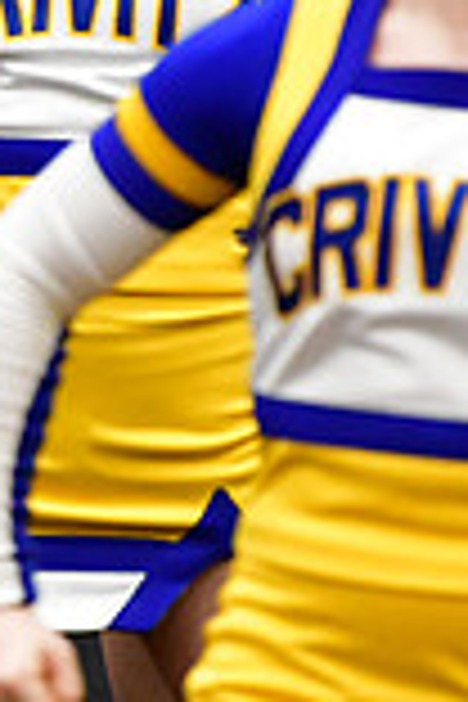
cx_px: -814
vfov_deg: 1.8
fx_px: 21780
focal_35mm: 1117
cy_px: 133
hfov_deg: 1.2
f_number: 3.5
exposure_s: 1/500
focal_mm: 200
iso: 5000
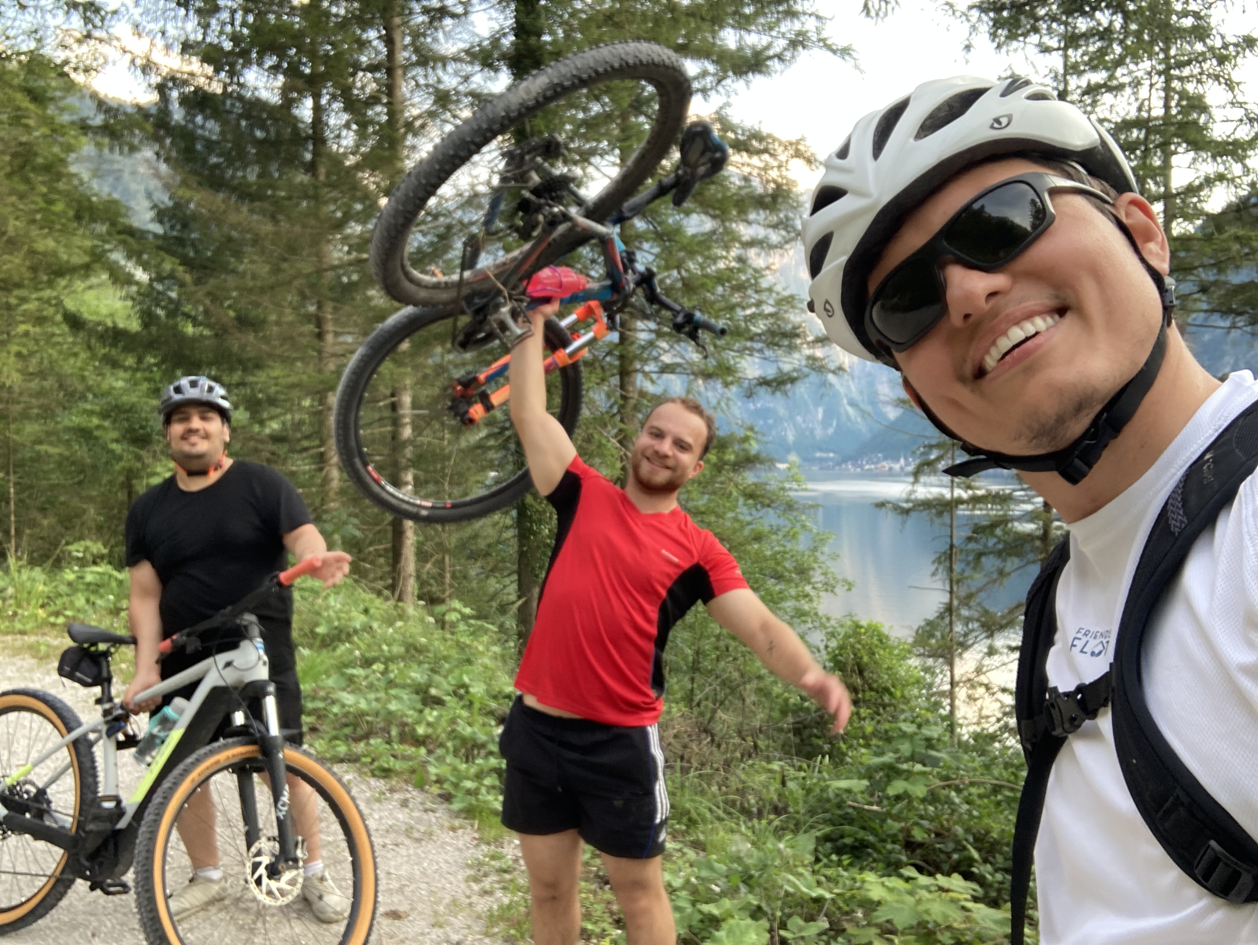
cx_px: 629
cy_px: 472
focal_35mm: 32
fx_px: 1164
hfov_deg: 56.8
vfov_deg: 44.2
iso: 80
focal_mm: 2.87
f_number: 2.2
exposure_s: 1/114
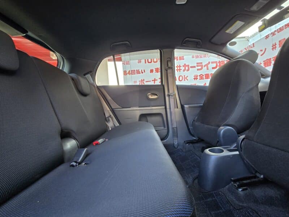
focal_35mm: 13
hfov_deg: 106.2
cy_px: 108
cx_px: 144
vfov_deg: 89.9
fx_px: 109
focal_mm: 2.2
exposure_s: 1/50
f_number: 2.2
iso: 320
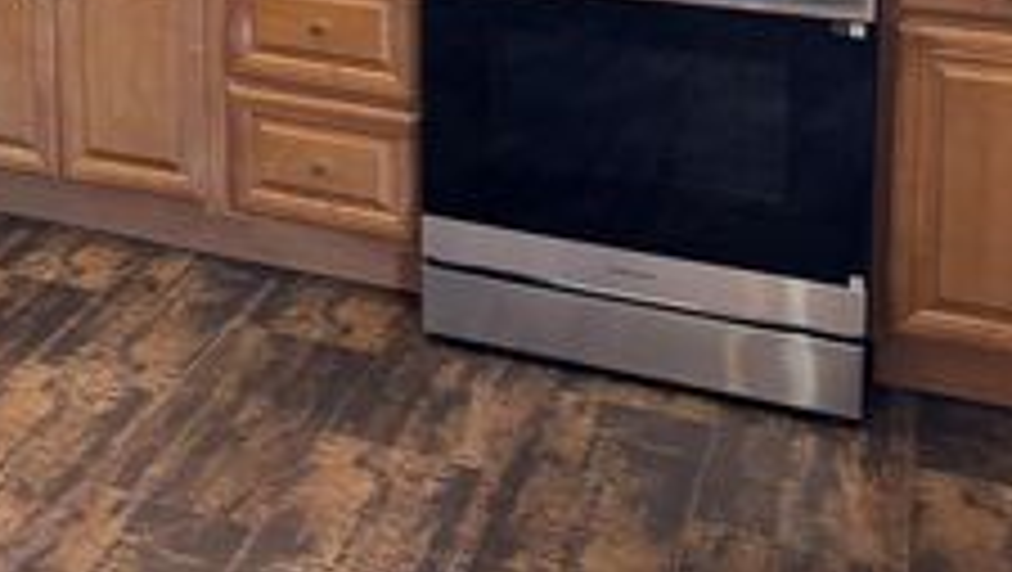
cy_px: -263
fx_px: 1558
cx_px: 126
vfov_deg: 18.6
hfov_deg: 34.3
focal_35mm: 58
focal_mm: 6.76
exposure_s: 1/60
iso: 400
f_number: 1.78
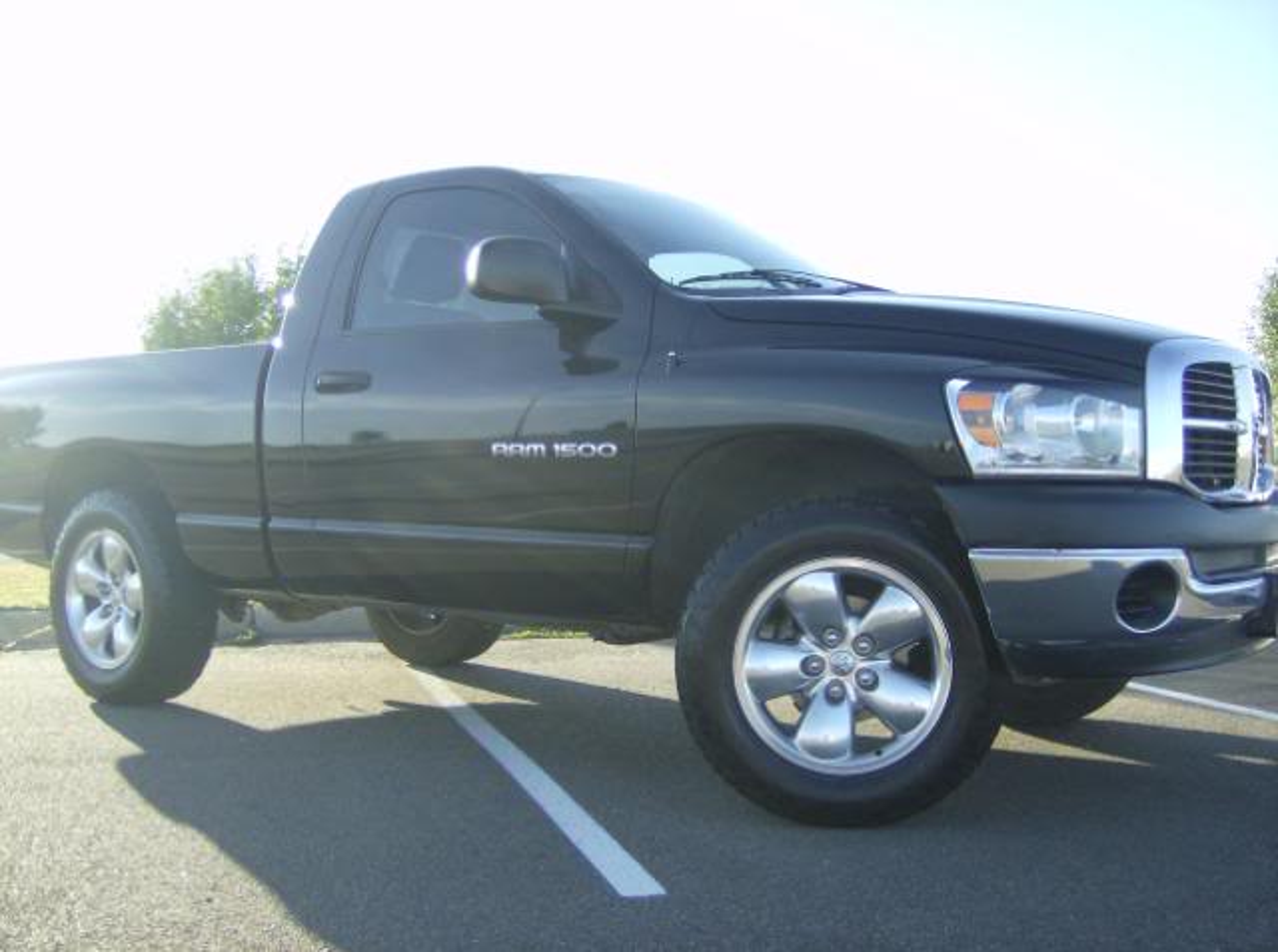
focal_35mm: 36
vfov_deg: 39.5
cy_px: 476
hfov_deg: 51.5
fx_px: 1326
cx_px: 639
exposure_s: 1/435
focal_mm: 6
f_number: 2.8
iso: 100
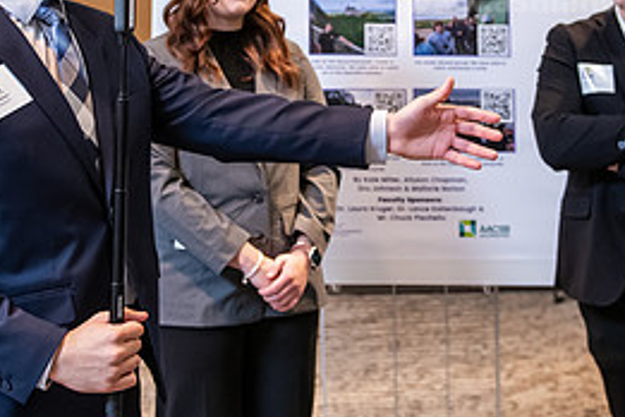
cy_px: 52
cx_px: 295
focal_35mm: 80
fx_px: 1389
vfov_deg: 16.9
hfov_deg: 25.4
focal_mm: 36
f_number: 3.2
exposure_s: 1/160
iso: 2000
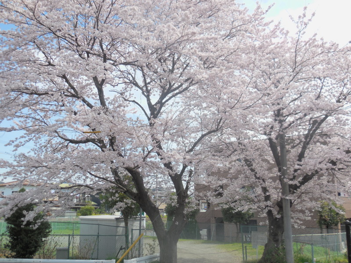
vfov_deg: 36.0
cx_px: 176
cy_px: 132
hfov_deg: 46.8
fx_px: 406
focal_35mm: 40
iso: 125
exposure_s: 1/800
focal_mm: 7.1
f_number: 3.6
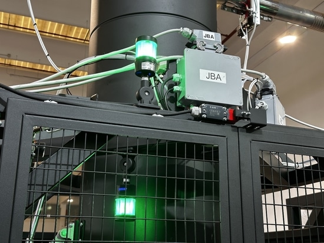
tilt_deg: +17.6
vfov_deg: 30.2
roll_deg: -0.6
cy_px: 122
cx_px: 162
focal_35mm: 48
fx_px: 449
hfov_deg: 39.7
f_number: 1.78
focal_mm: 6.86
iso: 100
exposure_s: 1/50
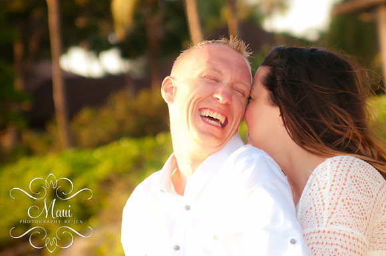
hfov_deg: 19.5
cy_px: 128
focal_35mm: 105
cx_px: 193
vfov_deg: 13.0
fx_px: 1124
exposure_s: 1/200
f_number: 2.8
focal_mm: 70
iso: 200
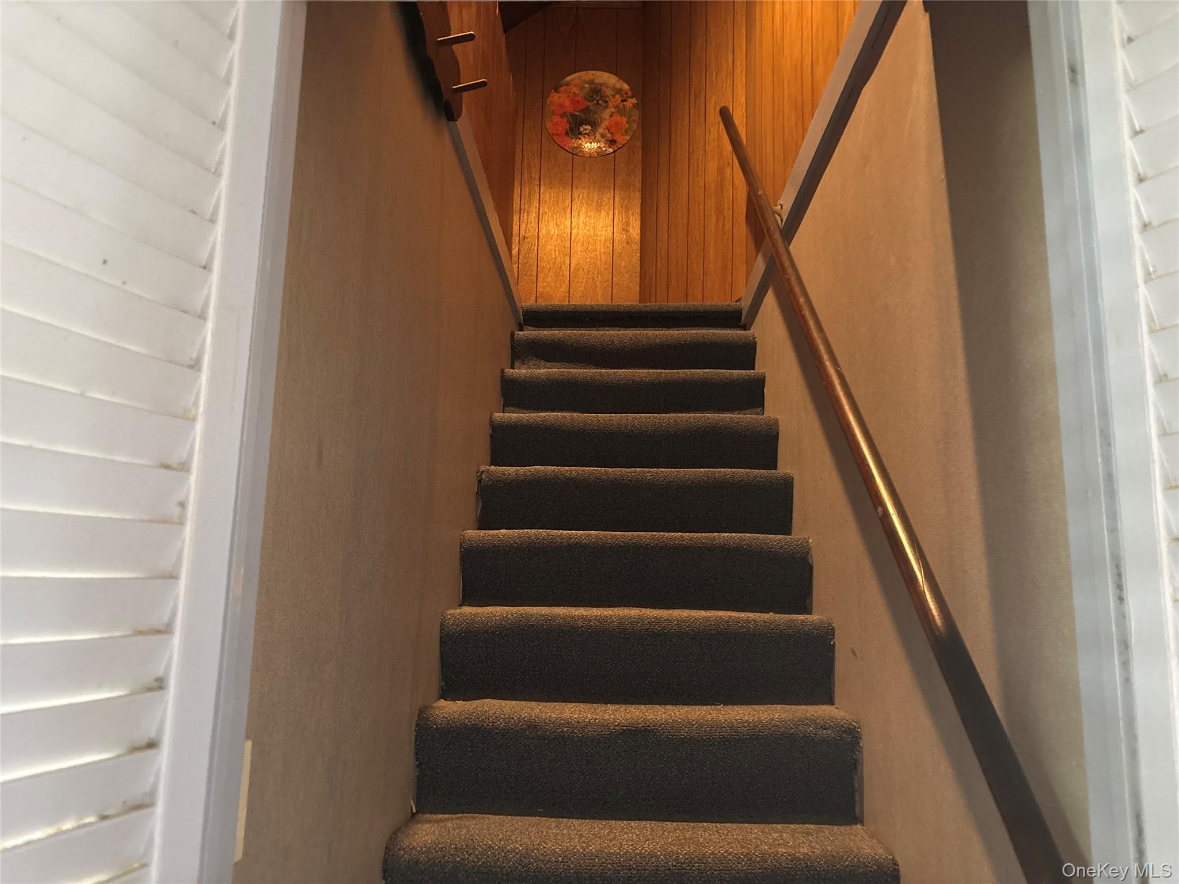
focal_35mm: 26
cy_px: 442
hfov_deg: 67.3
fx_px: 886
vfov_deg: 53.1
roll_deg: -1.8
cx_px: 590
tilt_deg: +10.1
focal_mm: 5.96
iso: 640
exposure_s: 1/30
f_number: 1.6
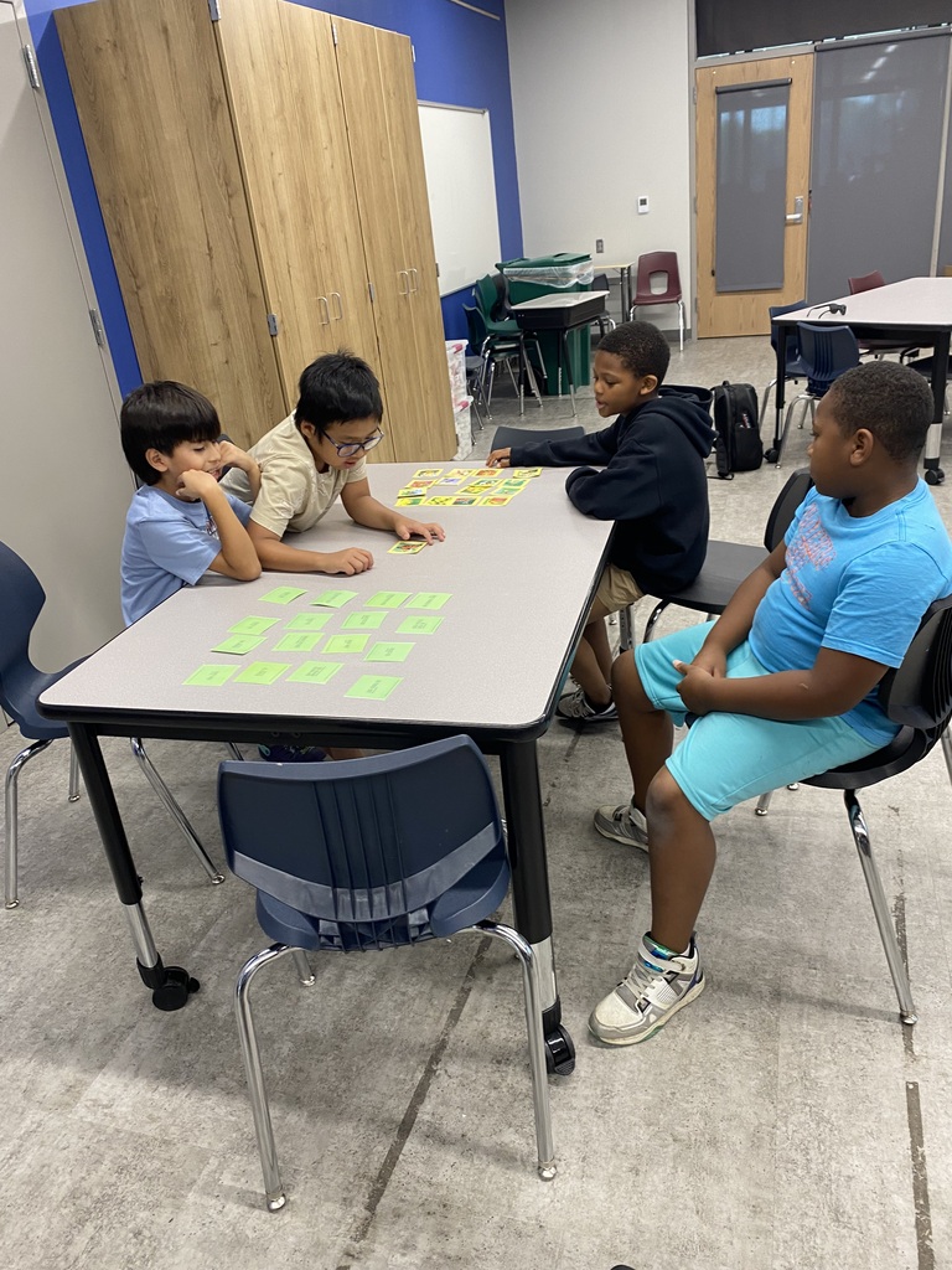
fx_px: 953
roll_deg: +6.9
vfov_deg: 67.3
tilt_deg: -22.5
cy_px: 635
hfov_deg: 53.1
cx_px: 476
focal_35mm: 26
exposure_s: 1/50
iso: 100
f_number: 1.8
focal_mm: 4.25
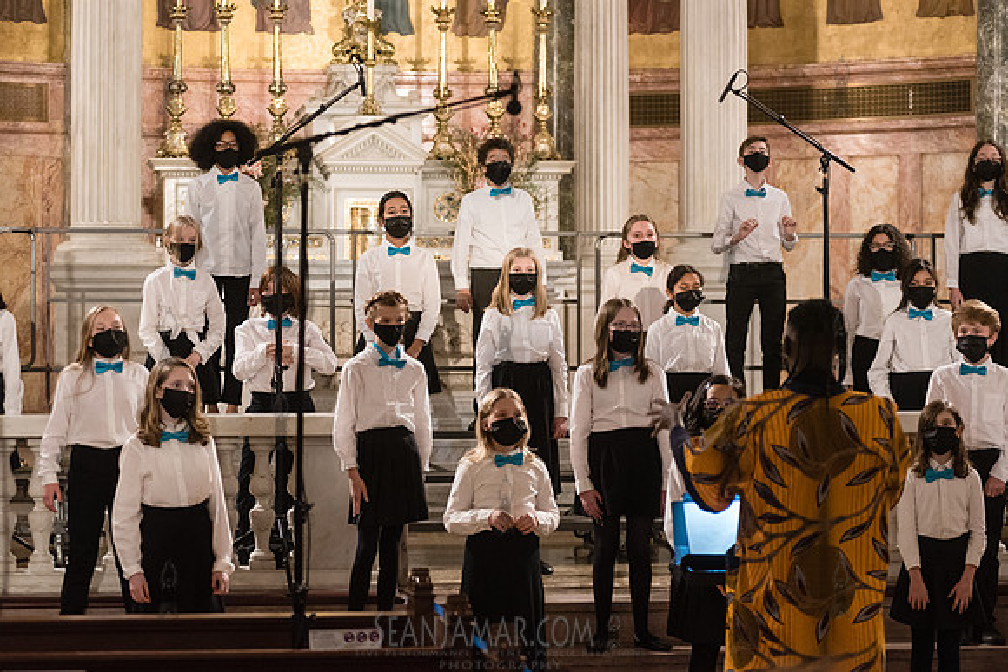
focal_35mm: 92
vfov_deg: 14.9
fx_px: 2576
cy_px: 336
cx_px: 504
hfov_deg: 22.1
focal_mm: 92
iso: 4000
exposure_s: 1/200
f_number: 4
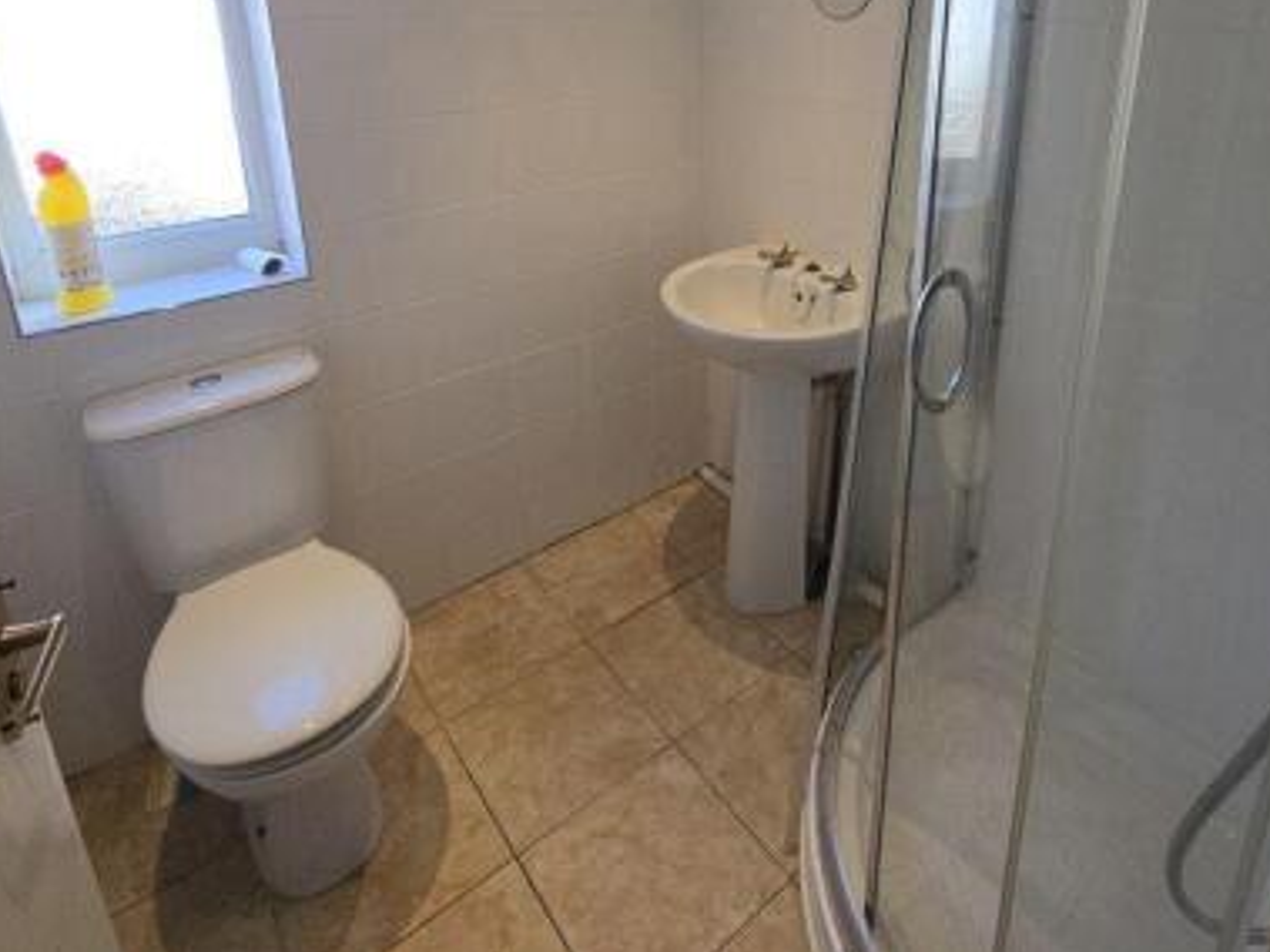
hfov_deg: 81.1
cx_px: 742
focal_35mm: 20
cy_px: 230
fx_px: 734
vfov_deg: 61.9
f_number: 2.2
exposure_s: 1/107
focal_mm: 2.2
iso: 50
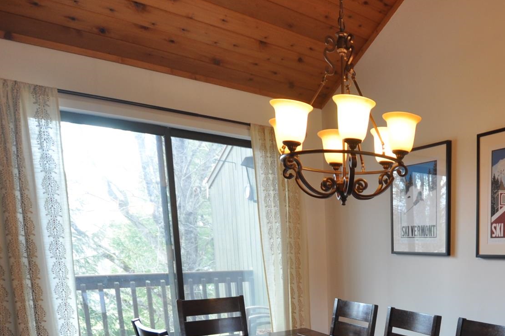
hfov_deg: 58.0
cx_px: 415
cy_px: 300
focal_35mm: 29
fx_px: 407
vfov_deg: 41.5
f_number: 4
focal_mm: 10
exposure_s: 1/60
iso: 400
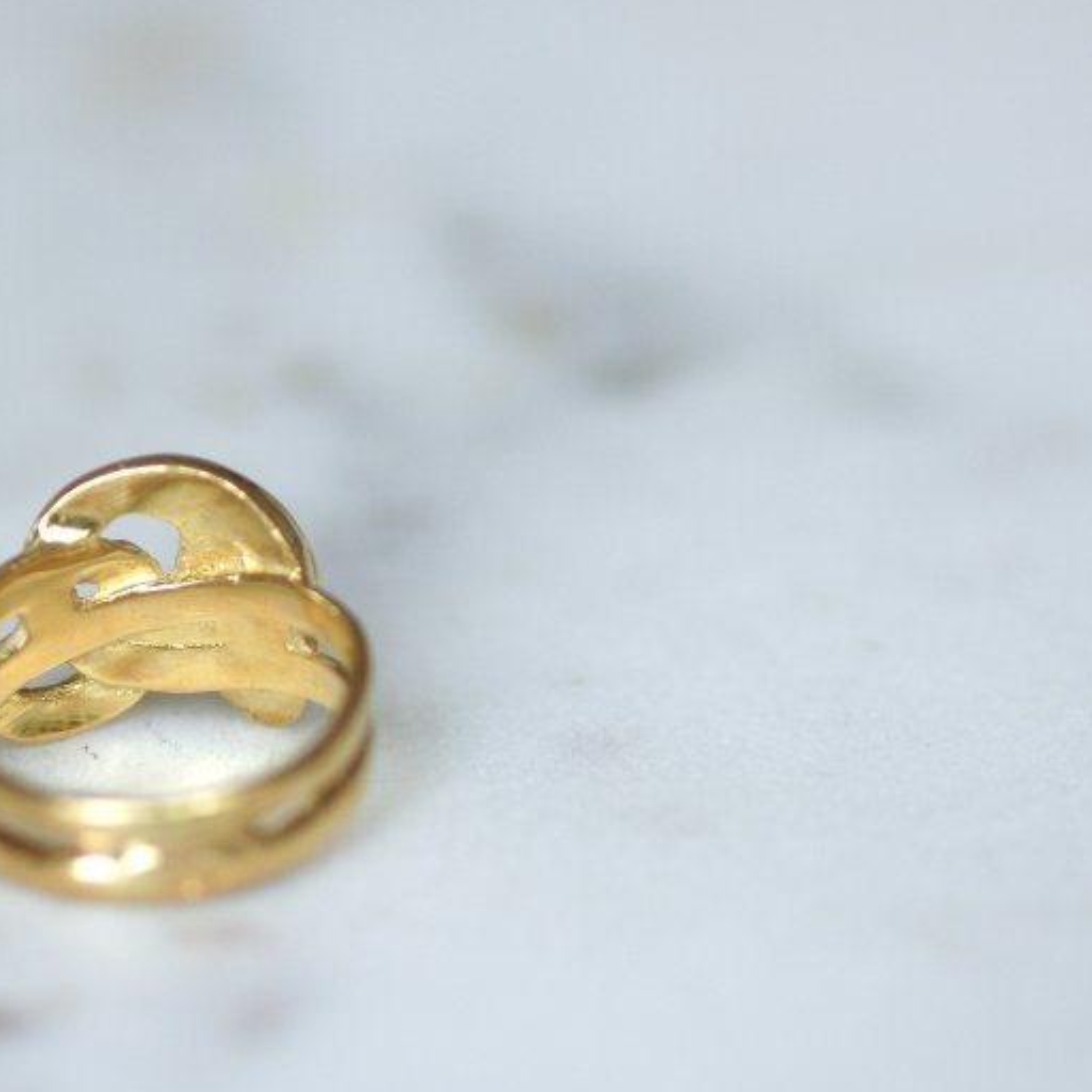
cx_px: 179
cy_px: 604
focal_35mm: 209
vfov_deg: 8.4
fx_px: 7459
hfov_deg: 8.4
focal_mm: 70
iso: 250
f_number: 2.8
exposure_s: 1/125
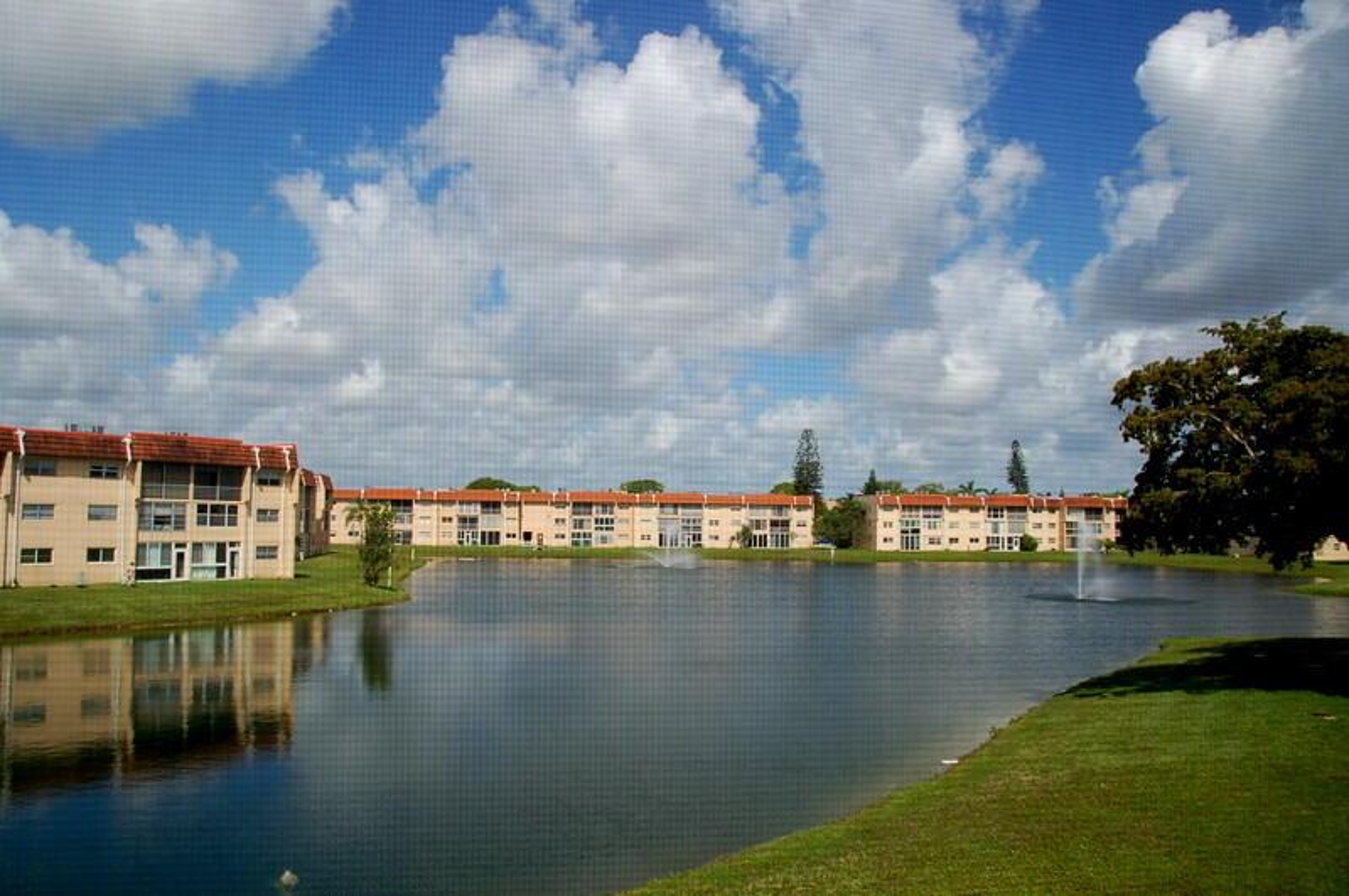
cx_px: 674
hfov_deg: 67.5
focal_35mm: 27
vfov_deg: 47.8
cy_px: 448
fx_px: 1010
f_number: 8
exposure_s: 1/250
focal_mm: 18
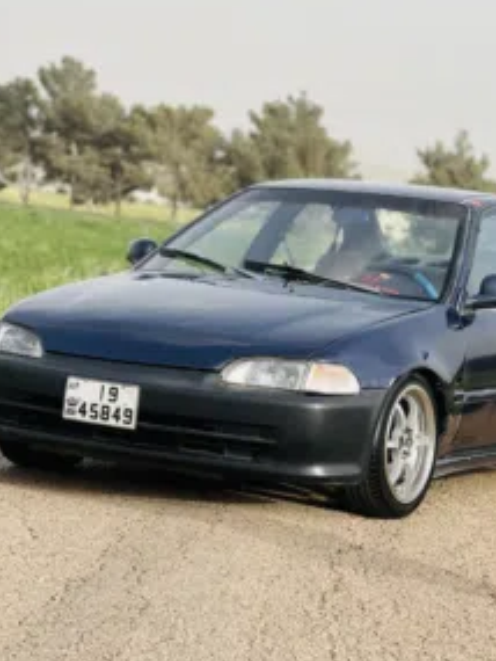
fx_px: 2062
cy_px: 322
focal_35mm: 108
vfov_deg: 18.2
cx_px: 320
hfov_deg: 13.7
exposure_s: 1/469
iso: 32
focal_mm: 9
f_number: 2.8
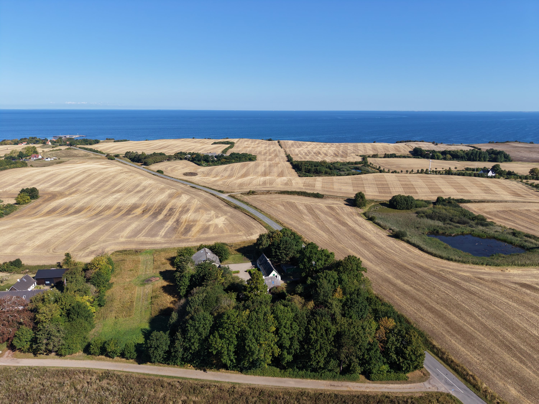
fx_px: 374
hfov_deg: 71.6
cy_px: 202
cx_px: 270
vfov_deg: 56.8
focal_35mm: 24
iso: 200
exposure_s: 1/5000
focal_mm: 8.67
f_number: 1.8
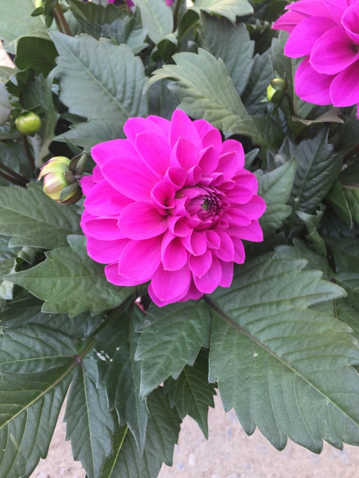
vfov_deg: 61.7
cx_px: 180
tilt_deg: -54.5
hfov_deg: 48.2
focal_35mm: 29
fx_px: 401
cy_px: 239
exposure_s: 1/100
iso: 40
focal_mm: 4.15
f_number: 2.2
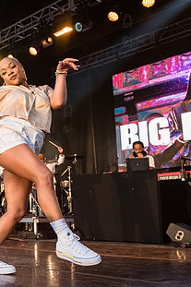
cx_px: -46
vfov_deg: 38.2
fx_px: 414
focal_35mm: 52
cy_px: 151
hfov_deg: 23.4
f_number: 4
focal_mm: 24
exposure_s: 1/500
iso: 2000
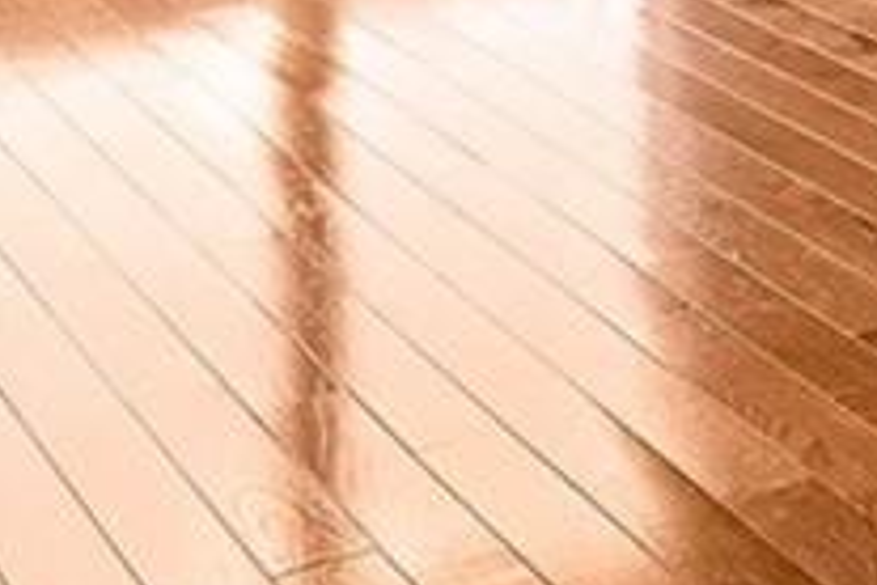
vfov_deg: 11.1
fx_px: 2631
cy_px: -695
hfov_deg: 17.3
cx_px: 1275
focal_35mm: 108
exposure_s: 1/30
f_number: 8
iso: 320
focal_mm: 14
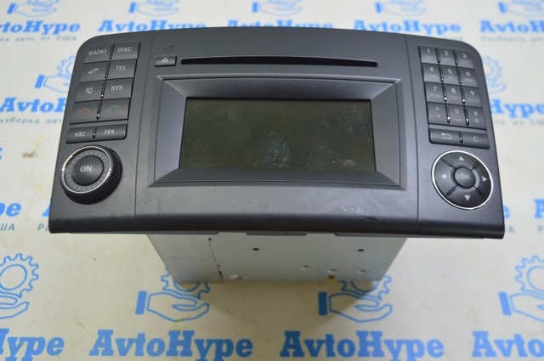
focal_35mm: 36
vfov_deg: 36.8
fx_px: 543
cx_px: 272
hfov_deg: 53.2
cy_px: 180
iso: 400
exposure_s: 1/20
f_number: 5.6
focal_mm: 24
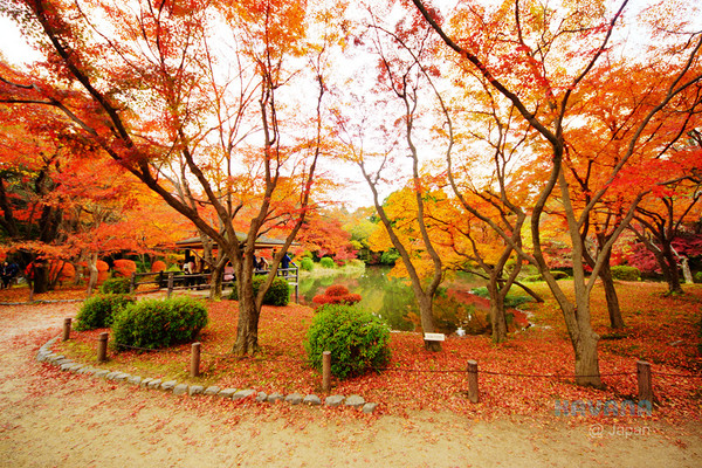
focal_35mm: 12
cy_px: 234
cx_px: 351
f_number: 5.6
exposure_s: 1/60
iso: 100
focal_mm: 8
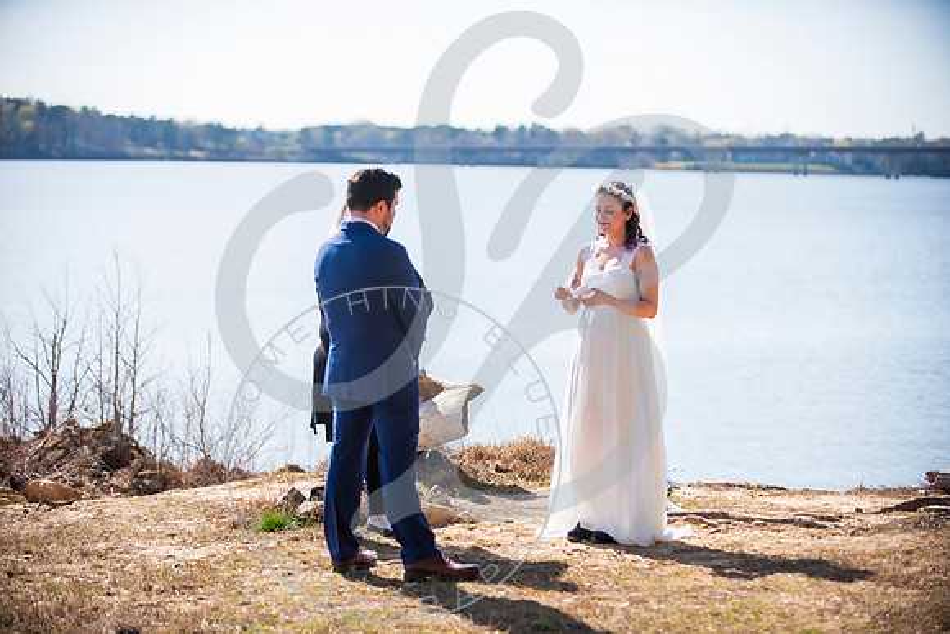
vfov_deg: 14.4
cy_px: 317
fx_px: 2507
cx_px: 475
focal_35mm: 95
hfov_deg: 21.5
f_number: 2.8
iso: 100
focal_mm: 95
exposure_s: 1/800
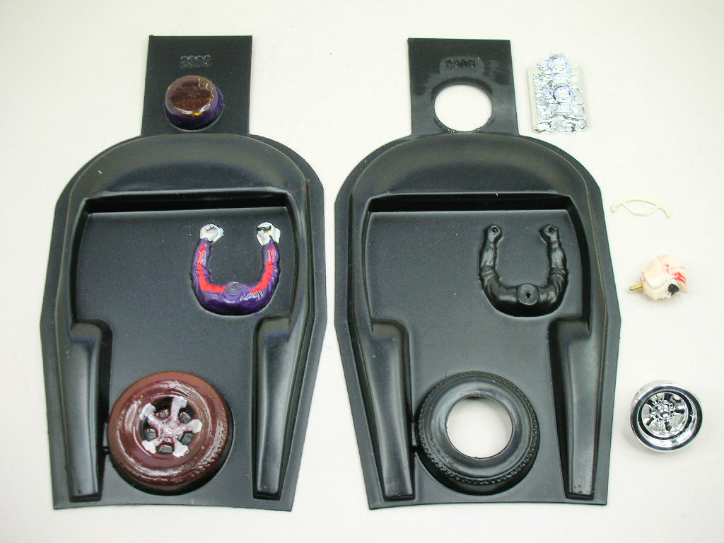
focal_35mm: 53
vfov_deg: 27.5
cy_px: 272
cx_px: 362
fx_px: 1109
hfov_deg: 36.2
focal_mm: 8.8
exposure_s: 1/38
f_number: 3.7
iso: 50
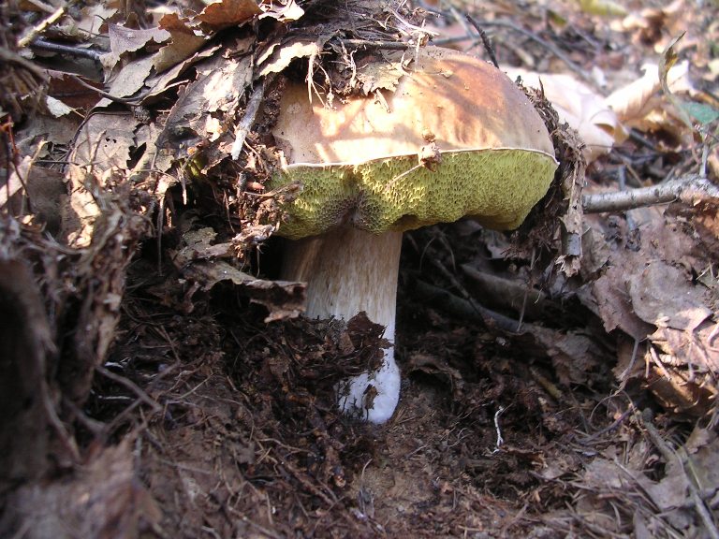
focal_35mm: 38
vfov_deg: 37.7
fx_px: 789
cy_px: 270
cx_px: 360
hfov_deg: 49.0
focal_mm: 5.8
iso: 100
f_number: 2.8
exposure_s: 1/30.3
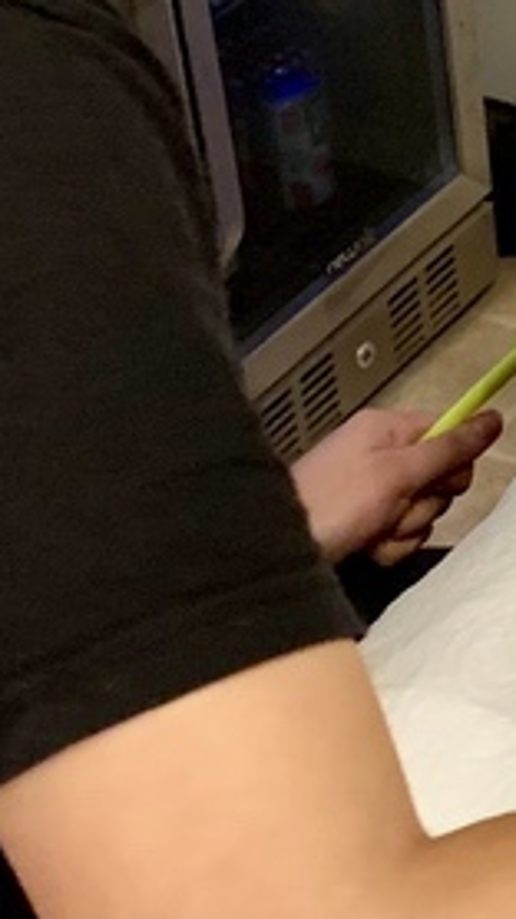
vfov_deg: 19.3
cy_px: 188
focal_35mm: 110
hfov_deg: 10.4
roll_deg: -0.7
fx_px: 2681
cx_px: 910
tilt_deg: -32.4
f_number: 1.8
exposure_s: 1/40
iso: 250
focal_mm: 4.25
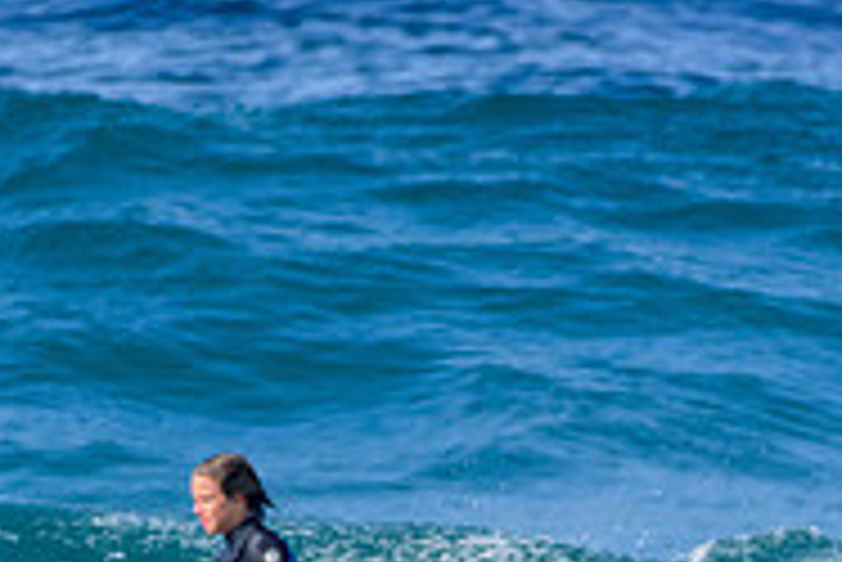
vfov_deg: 0.6
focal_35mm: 2330
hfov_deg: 0.9
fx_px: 54537
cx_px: 167
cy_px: 713
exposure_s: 1/2000
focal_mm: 500
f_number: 5.6
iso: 320
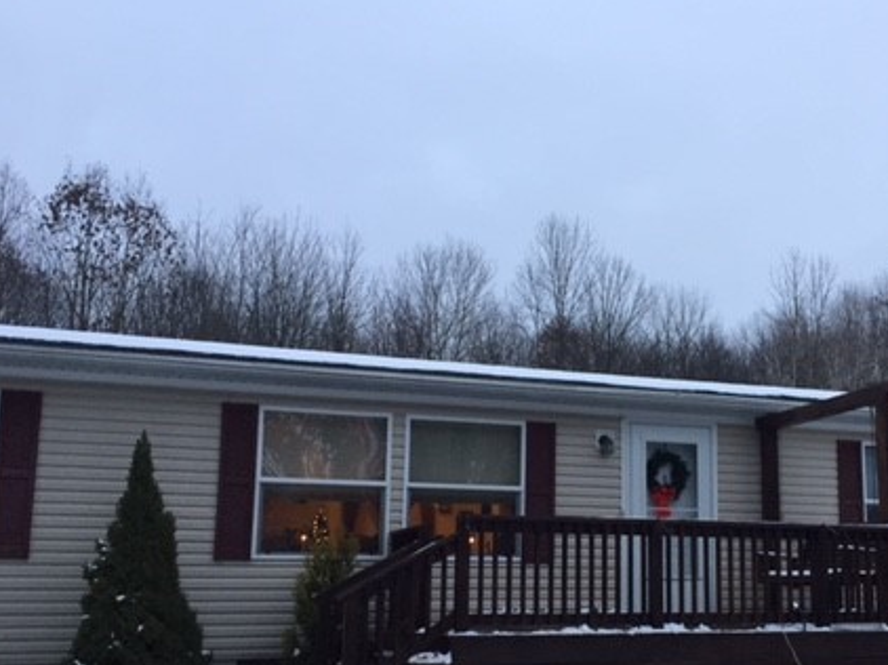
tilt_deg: +8.6
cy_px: 429
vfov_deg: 32.6
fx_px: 1128
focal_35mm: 44
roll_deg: -0.3
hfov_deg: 42.2
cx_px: 617
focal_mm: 4.15
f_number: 2.2
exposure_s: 1/30
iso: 50
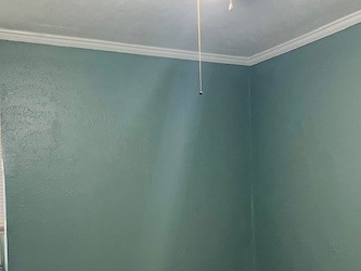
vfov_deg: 28.7
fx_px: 522
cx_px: 151
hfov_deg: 38.1
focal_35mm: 50
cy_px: 205
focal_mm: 5.1
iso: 320
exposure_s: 1/60
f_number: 1.6
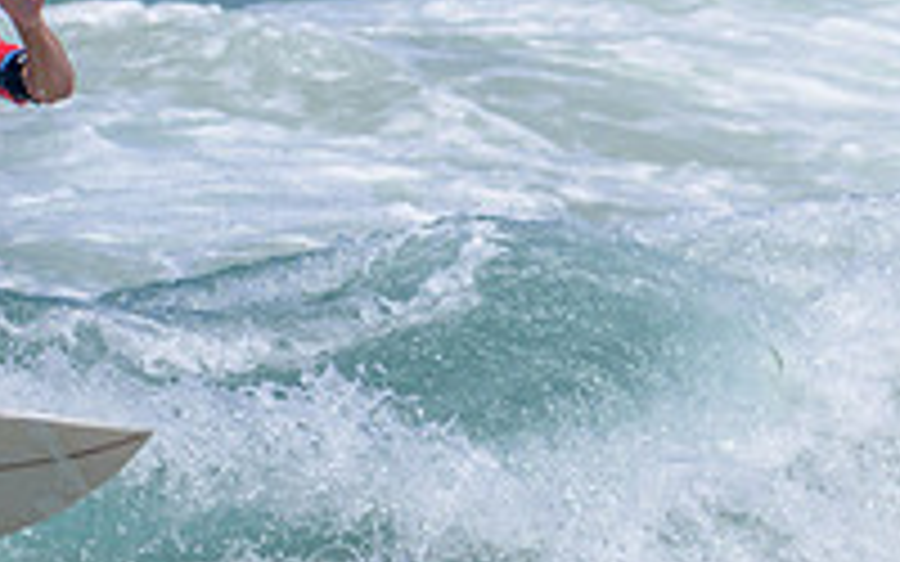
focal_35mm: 1307
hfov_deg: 1.6
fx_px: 32058
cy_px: 566
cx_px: 172
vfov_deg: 1.0
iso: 640
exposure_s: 1/2000
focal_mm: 400
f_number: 11
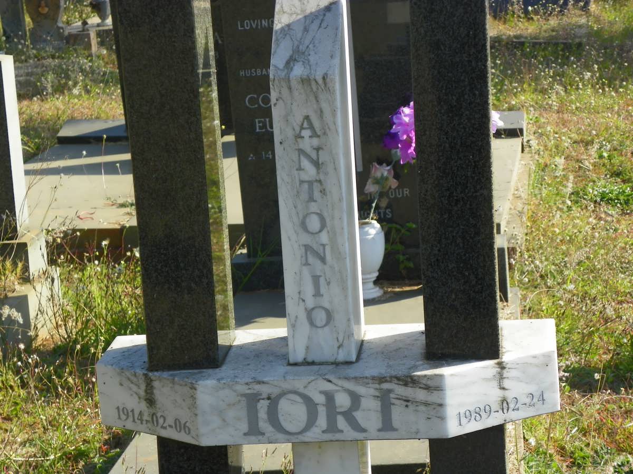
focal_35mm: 103
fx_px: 1883
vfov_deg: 14.4
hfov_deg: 19.1
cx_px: 316
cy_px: 237
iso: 64
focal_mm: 18.3
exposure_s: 1/160
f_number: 4
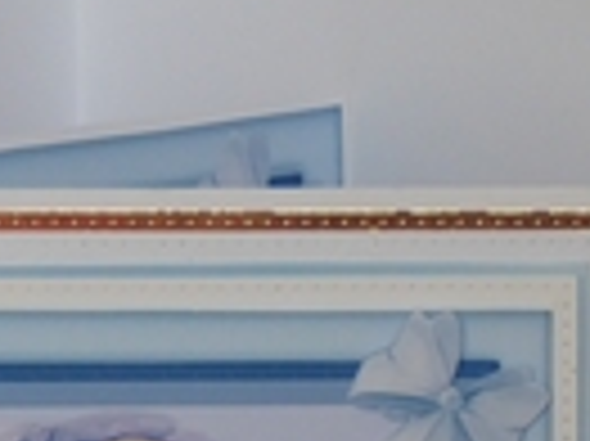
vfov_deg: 4.4
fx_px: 5722
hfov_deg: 5.9
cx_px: 266
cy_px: 650
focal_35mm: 336
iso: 320
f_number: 4.9
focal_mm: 16.1
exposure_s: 1/60
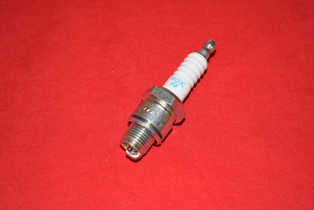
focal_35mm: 72
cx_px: 157
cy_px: 105
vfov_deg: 18.9
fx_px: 628
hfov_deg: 28.1
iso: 1250
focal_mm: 48
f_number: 5.3
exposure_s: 1/200
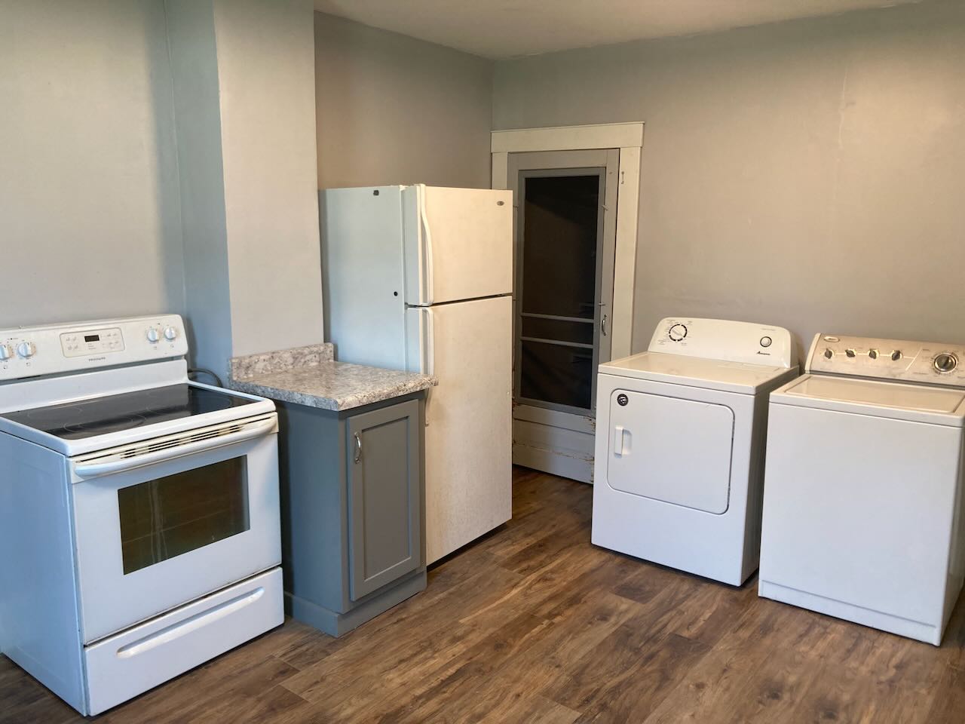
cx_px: 482
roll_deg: -1.4
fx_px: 781
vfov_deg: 49.7
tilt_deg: -9.6
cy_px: 362
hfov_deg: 63.4
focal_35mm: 28
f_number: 1.8
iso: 80
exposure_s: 1/60
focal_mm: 3.99
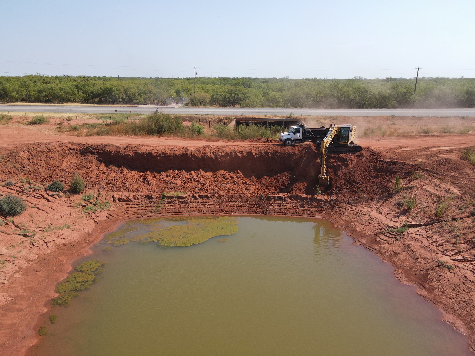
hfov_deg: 71.6
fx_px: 329
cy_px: 178
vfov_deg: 56.8
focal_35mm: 24
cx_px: 238
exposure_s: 1/500
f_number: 2.8
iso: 100
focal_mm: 4.5
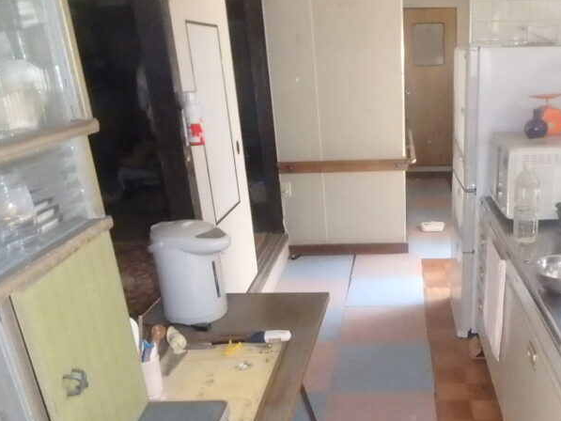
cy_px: 327
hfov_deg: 49.8
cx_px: 401
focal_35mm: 36
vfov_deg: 38.4
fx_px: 584
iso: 1600
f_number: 6
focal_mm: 3.7
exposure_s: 1/30
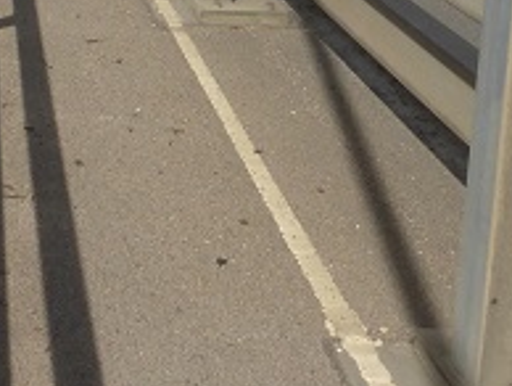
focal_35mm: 80
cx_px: 74
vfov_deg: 17.0
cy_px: -161
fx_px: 1185
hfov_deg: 23.9
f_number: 4
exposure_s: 1/1000
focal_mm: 4.3
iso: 100
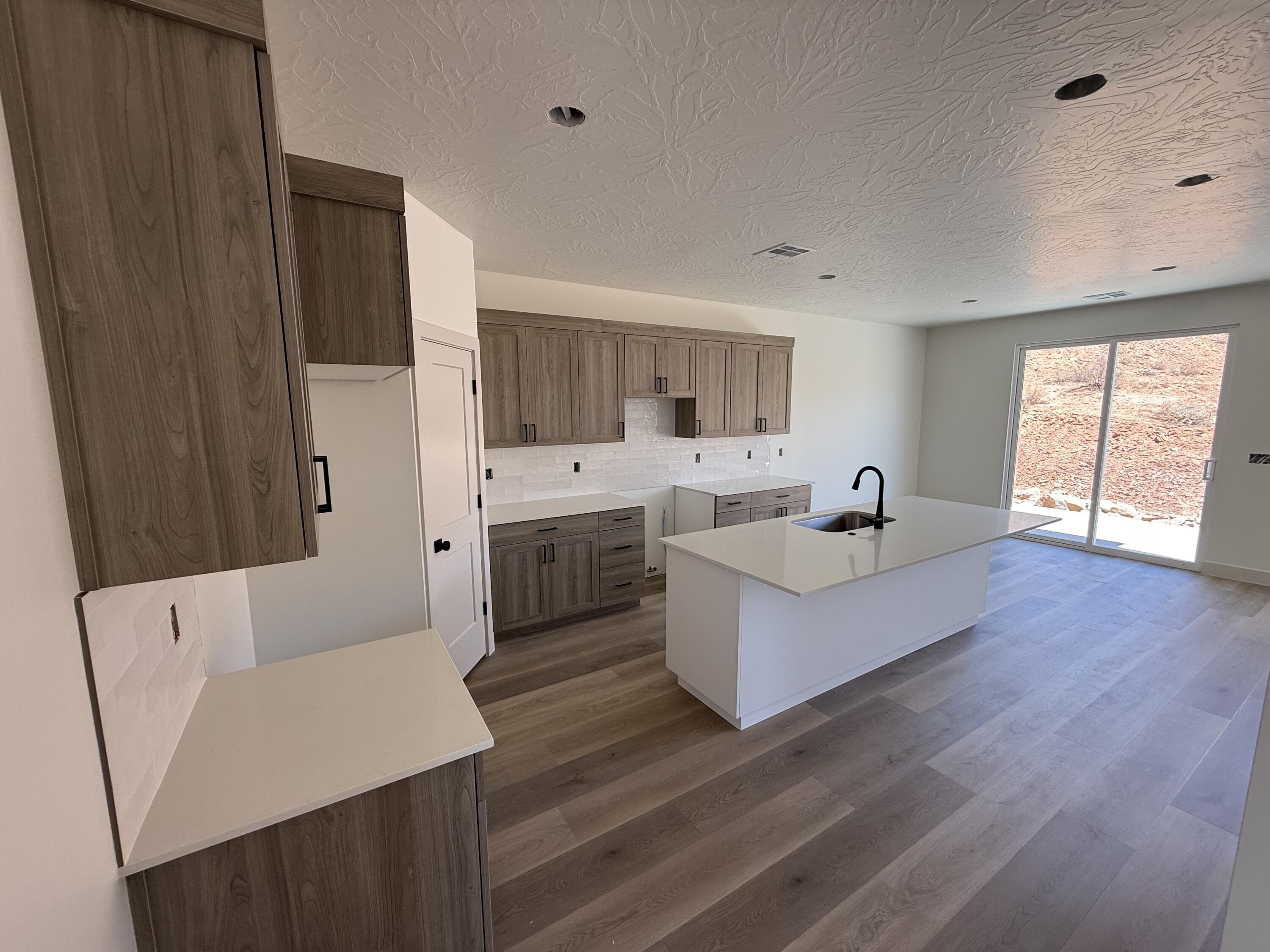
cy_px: 476
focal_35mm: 14
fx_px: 514
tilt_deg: -7.5
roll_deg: +0.5
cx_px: 635
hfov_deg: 102.1
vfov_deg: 85.7
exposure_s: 1/99
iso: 64
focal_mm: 2.22
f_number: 2.2
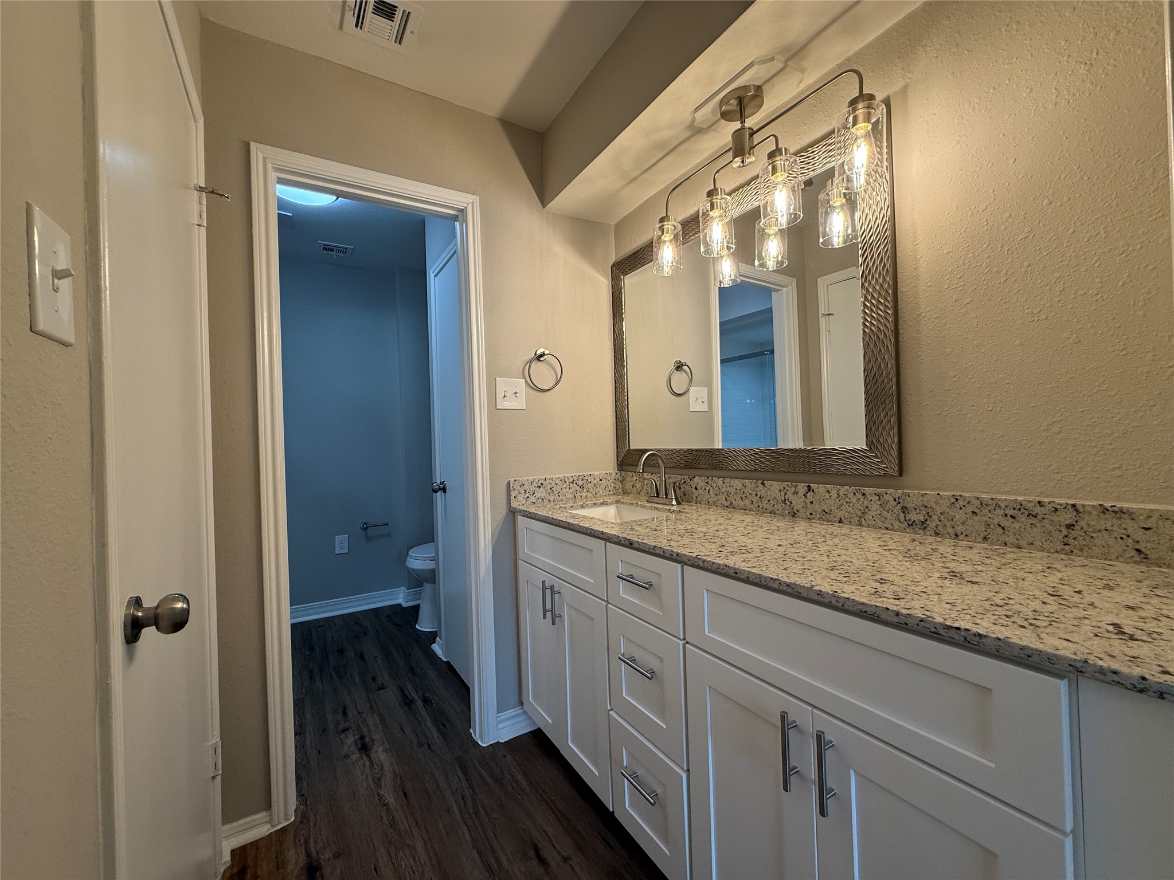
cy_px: 440
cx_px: 587
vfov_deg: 85.7
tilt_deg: +0.7
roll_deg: +0.6
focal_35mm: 14
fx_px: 475
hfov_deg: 102.1
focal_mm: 2.22
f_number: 2.2
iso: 100
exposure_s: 1/120
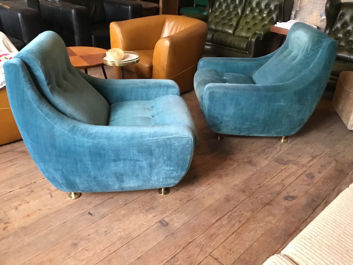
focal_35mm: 31
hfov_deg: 58.4
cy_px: 132
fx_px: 316
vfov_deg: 45.4
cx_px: 176
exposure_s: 1/17
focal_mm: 3.3
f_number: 2.4
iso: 400
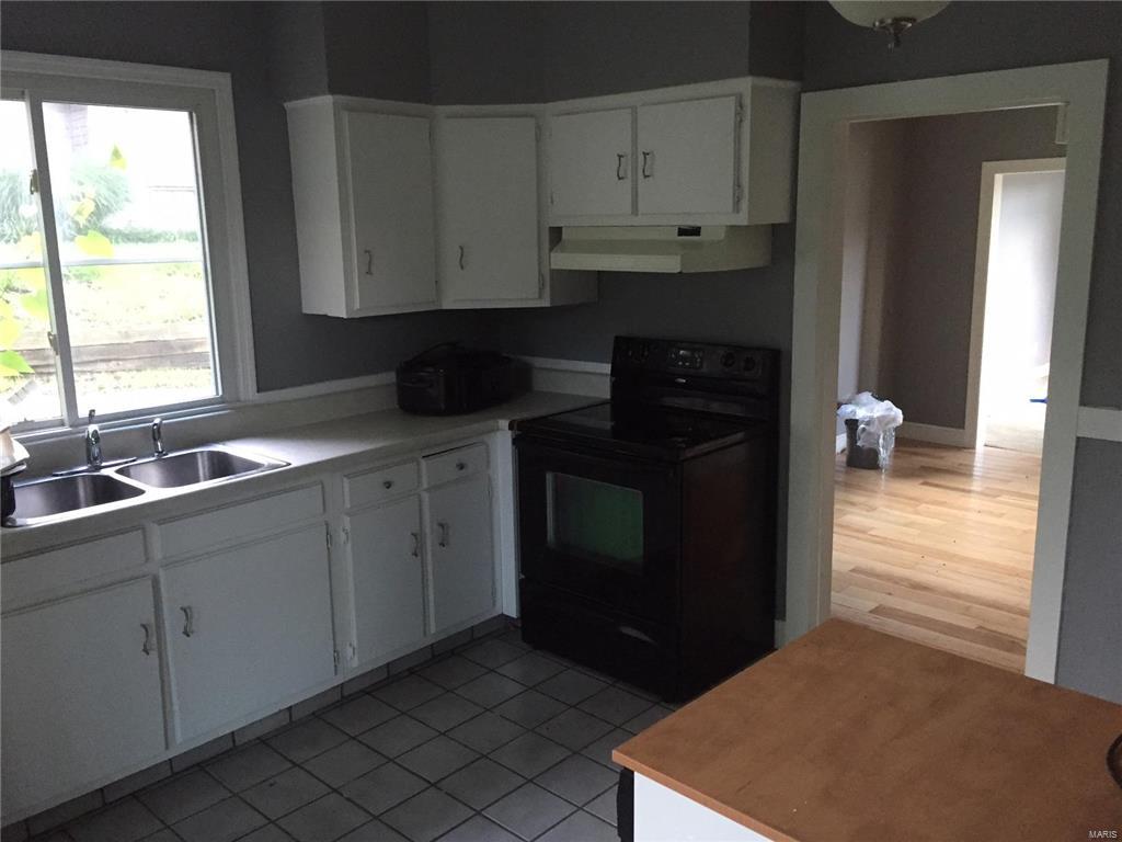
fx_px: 940
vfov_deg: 48.2
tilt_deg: -12.8
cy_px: 421
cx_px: 561
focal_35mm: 29
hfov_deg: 61.7
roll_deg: -0.6
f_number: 2.2
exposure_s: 1/24
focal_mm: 4.15
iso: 250
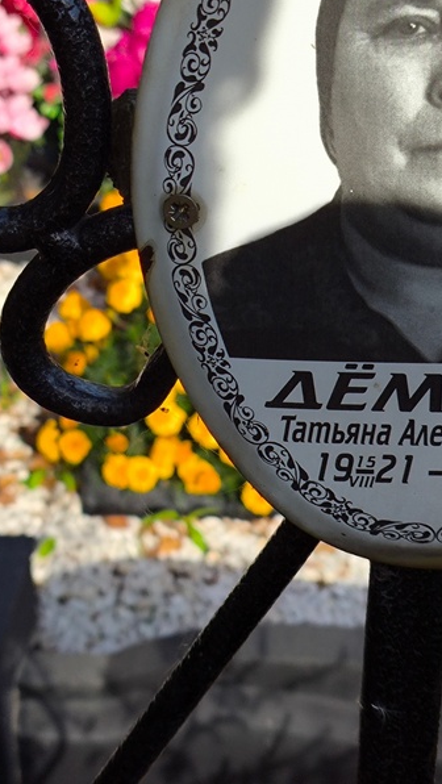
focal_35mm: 73
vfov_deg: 29.0
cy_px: 391
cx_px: 212
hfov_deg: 16.6
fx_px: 1518
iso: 50
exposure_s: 1/1351
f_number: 1.7
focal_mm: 4.71
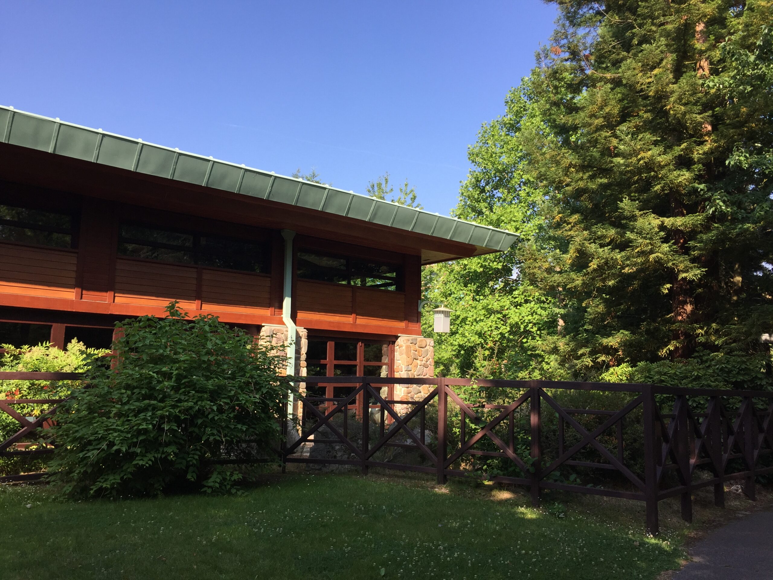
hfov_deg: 61.7
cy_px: 290
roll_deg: -1.4
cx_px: 386
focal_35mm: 29
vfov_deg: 48.2
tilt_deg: +7.3
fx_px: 648
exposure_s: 1/746
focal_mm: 4.15
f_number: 2.2
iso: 32
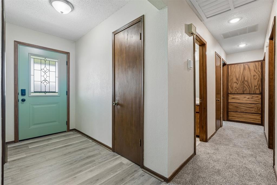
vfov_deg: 73.7
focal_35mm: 16
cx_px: 138
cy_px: 92
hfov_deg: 96.7
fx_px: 123
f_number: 8
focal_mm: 16
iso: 200
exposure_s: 1/20
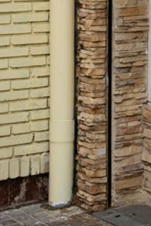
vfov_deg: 13.9
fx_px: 867
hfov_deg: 9.5
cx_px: 258
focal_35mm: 138
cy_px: -122
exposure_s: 1/800
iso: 400
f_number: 2
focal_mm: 35
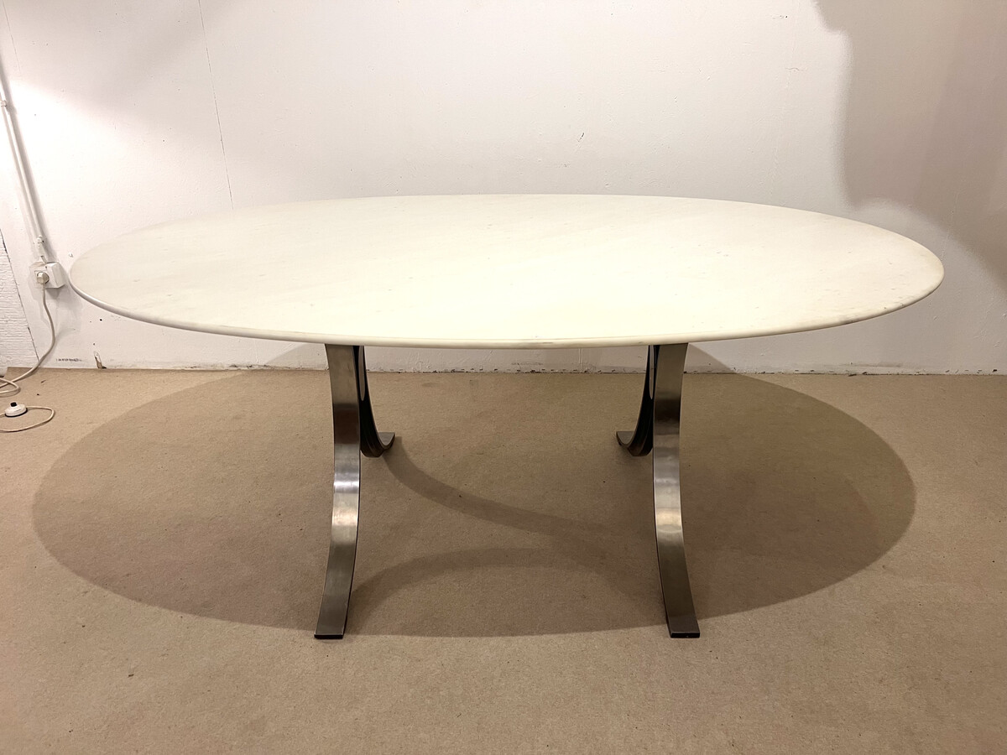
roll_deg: +0.6
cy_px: 378
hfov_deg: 67.3
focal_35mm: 26
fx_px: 756
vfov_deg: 53.1
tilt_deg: -26.0
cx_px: 504
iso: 160
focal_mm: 5.7
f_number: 1.5
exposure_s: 1/50
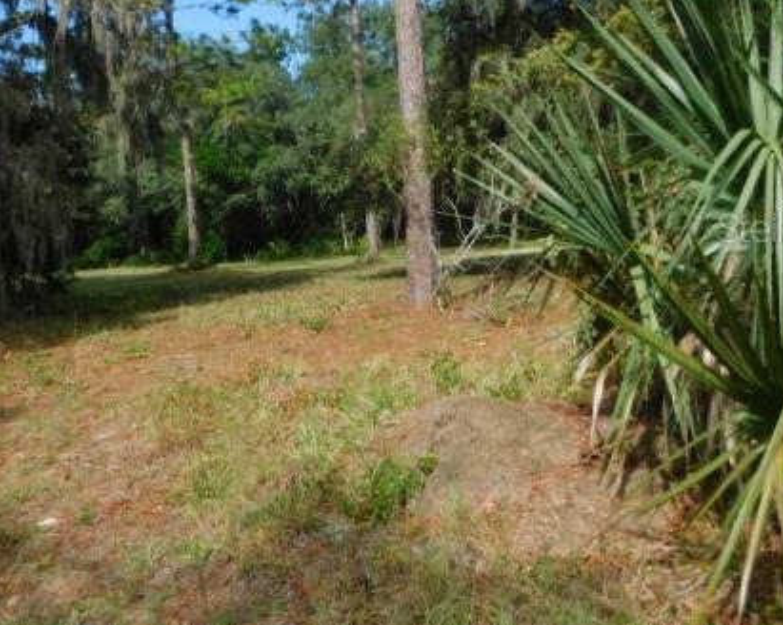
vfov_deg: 41.8
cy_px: 227
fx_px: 810
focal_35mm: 35
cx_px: 288
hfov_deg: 51.0
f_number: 3
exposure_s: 1/1250
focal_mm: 4
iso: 125
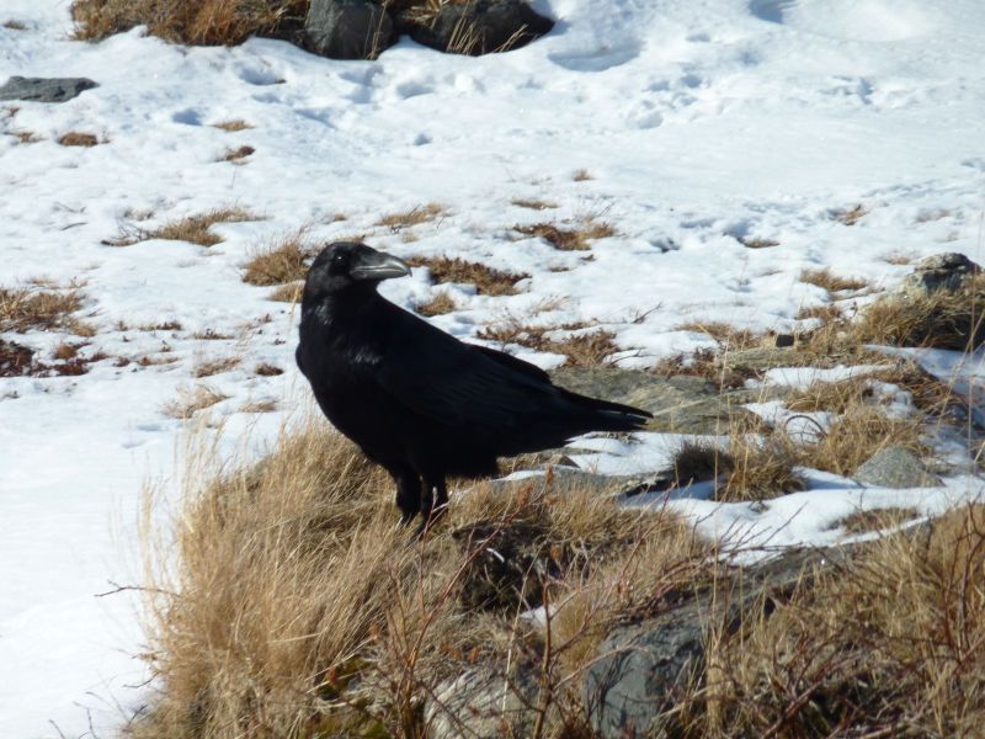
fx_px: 8537
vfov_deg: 5.0
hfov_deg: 6.6
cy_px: 370
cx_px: 492
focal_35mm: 300
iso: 80
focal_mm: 49.2
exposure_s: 1/640
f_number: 5.6
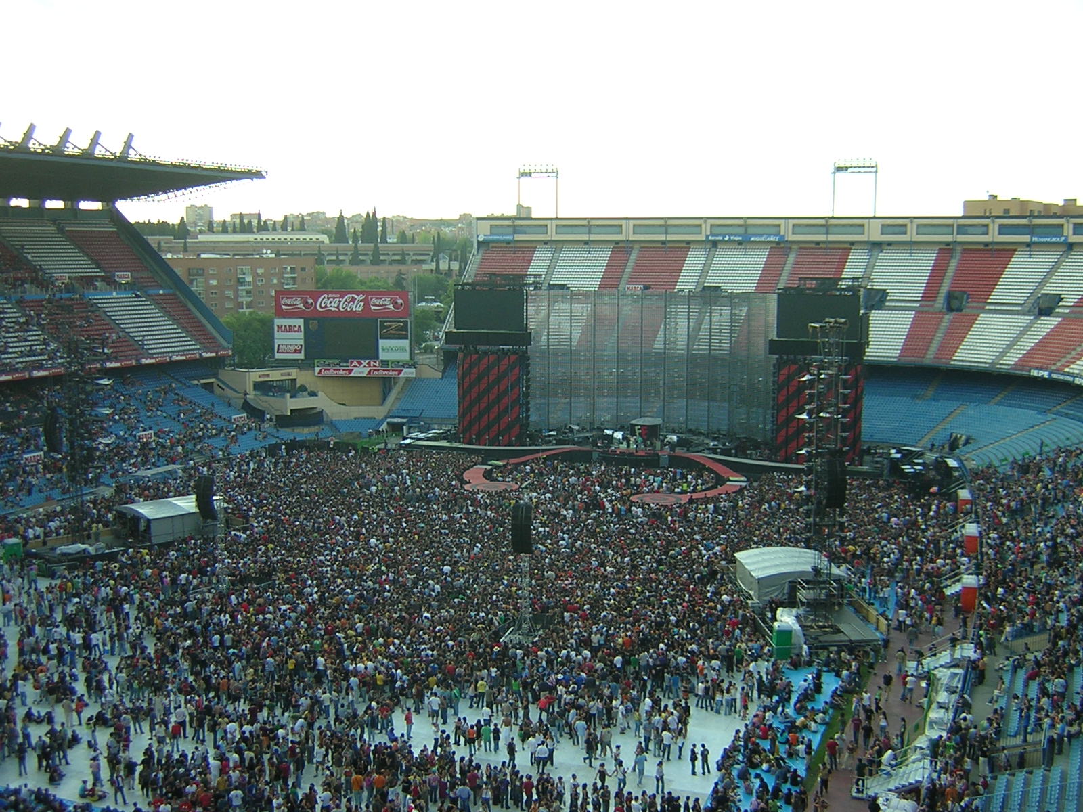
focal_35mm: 40
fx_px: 1251
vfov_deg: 36.0
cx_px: 542
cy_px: 406
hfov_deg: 46.8
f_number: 2.7
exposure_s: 1/219
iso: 100
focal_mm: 5.2
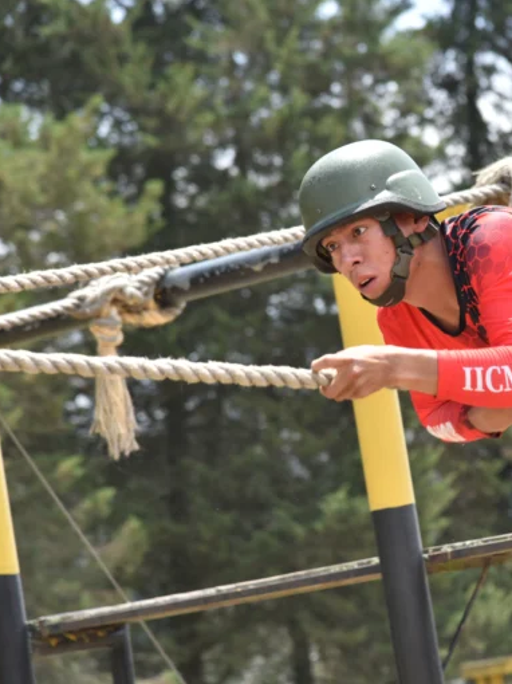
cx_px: 497
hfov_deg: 8.5
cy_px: 343
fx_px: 3434
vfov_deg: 11.4
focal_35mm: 174
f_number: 6.3
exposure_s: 1/200
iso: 100
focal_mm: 120
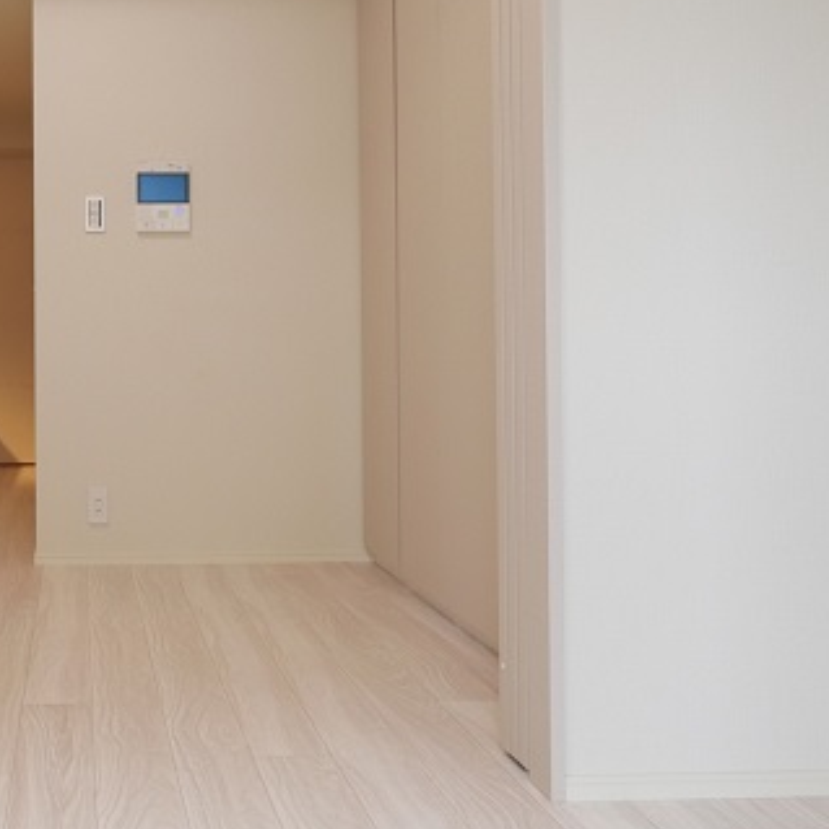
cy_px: 331
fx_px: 1030
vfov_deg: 43.6
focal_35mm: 38
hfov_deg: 40.7
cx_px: 91
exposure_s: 1/160
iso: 640
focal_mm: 7
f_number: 4.5
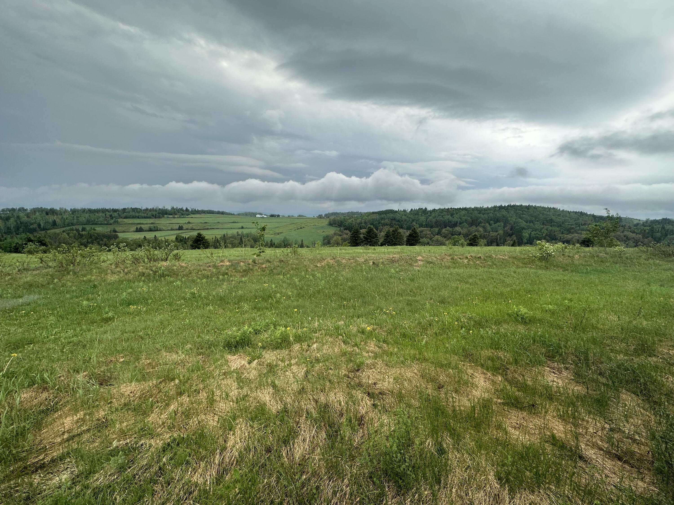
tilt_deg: -8.7
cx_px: 337
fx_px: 273
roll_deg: +1.4
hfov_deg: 102.1
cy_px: 252
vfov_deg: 85.7
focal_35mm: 14
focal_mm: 2.22
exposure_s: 1/1092
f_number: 2.2
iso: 50
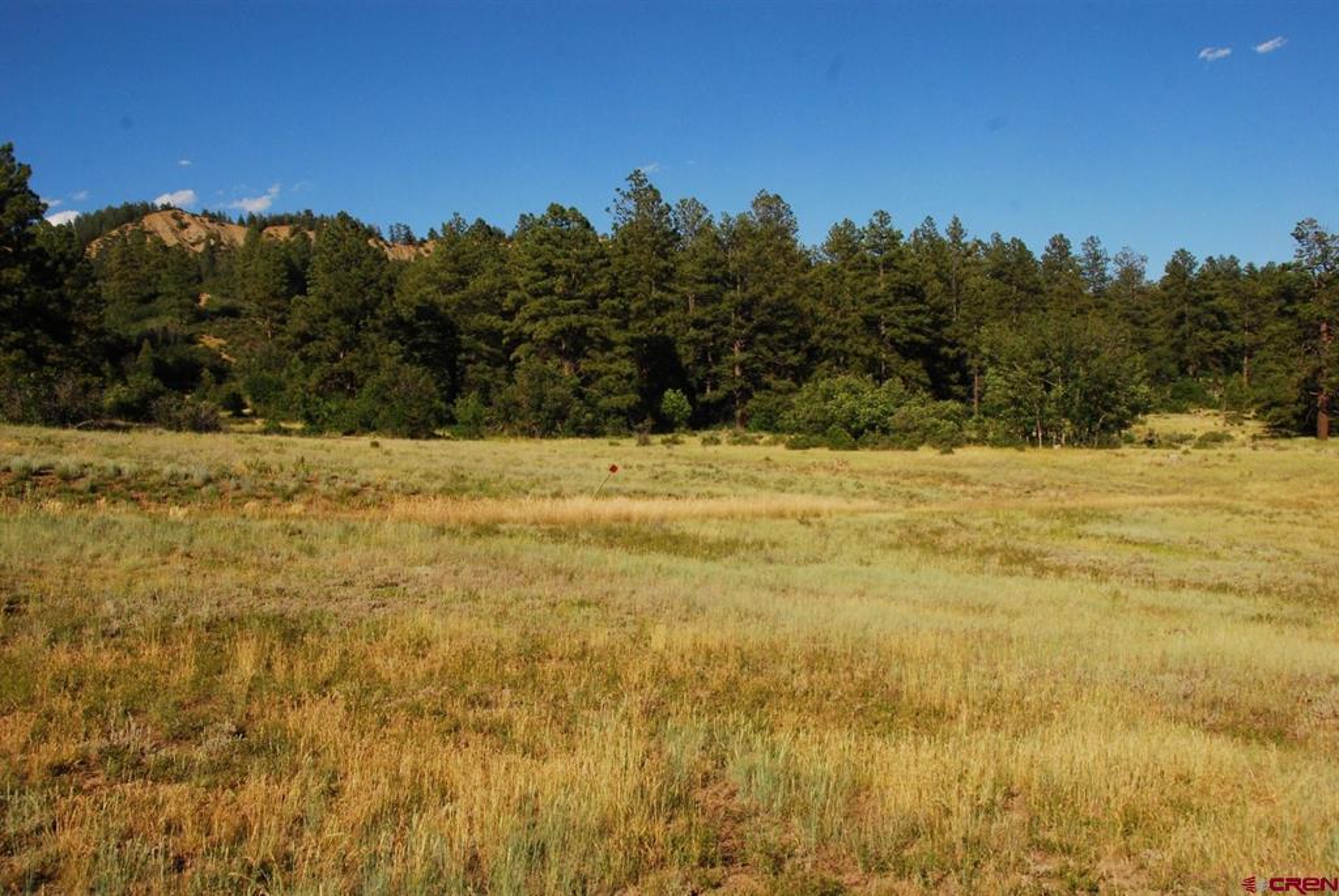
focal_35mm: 36
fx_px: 1340
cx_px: 670
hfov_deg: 53.1
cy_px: 448
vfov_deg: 37.0
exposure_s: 1/500
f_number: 11
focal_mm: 24
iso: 400
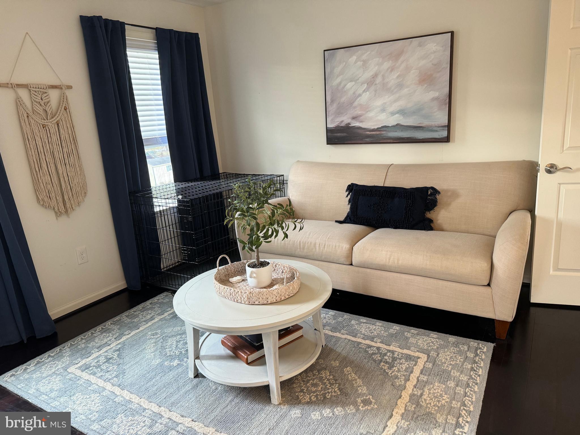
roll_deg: +4.6
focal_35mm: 24
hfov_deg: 71.6
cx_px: 290
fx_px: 402
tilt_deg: -14.0
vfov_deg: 56.8
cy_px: 218
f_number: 1.78
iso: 250
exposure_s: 1/60
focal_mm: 6.86
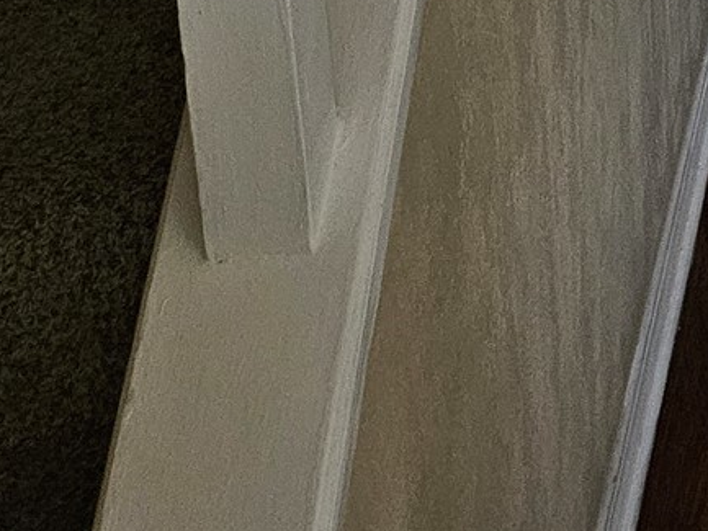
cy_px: -626
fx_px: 2087
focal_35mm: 102
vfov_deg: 12.3
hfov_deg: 15.5
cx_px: 1403
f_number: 1.8
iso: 640
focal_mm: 5.4
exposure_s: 1/60
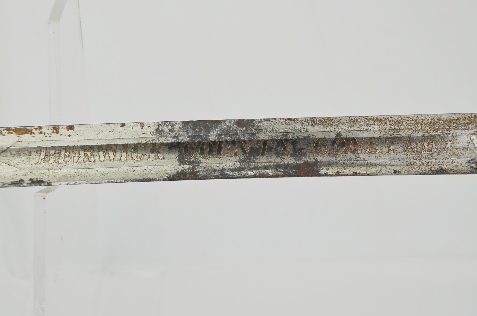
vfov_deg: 18.8
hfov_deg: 28.1
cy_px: 158
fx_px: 952
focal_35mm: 72
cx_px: 238
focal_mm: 48
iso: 200
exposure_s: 1/160
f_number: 6.3
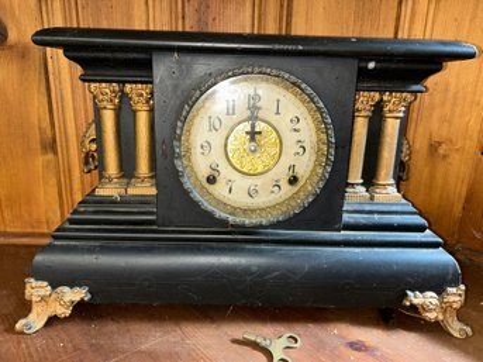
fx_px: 363
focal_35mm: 26
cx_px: 242
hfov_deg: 67.3
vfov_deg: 53.0
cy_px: 181
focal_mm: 5.7
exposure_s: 1/5
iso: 50
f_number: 1.5
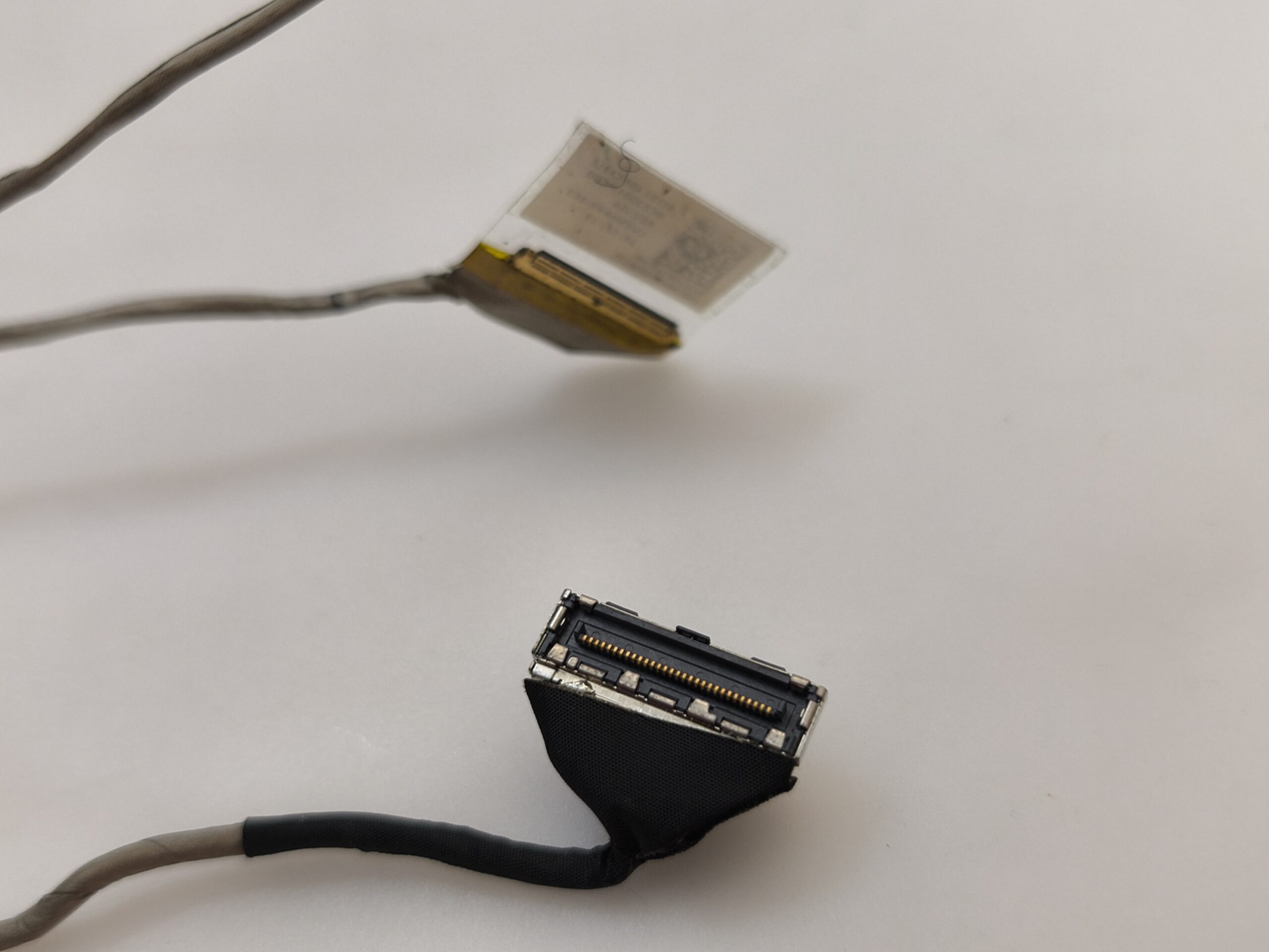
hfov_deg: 52.6
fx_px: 1283
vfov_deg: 40.7
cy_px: 476
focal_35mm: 35
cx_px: 634
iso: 320
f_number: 1.6
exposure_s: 1/50
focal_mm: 6.57
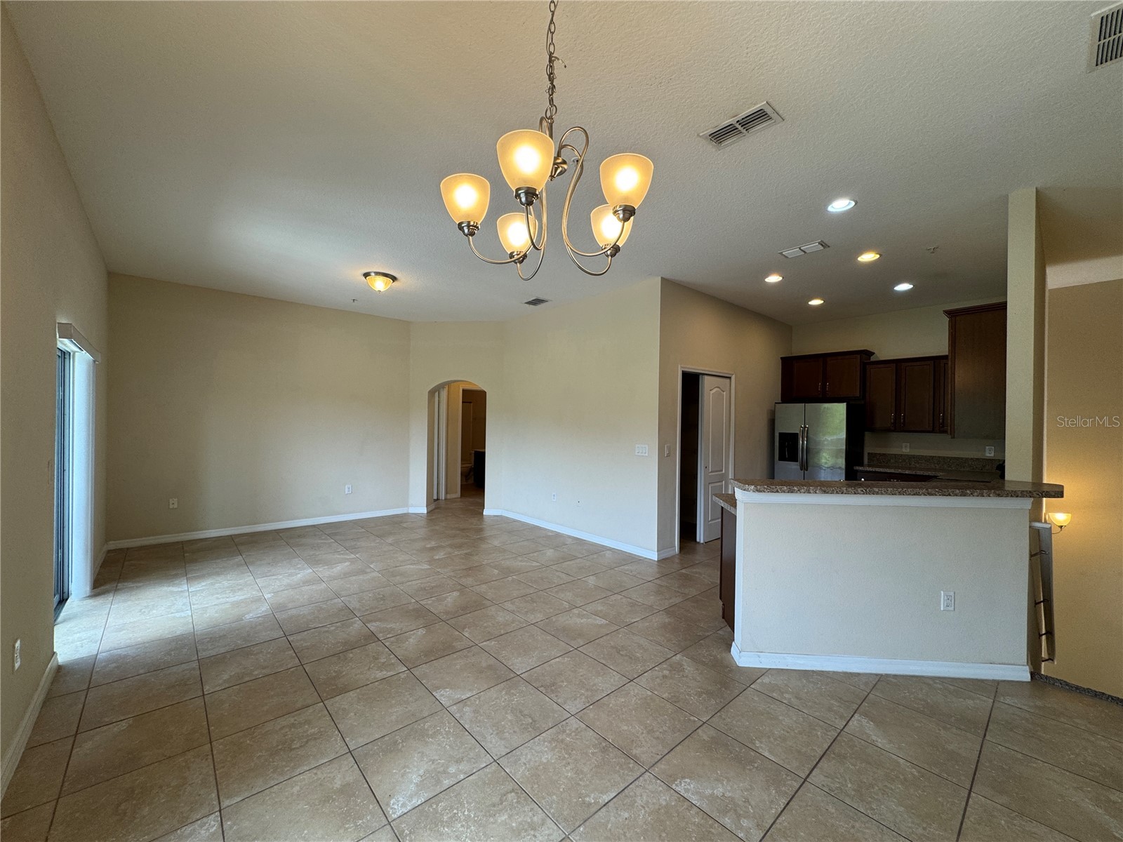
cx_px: 562
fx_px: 454
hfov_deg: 102.1
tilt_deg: +0.4
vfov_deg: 85.7
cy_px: 421
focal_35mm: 14
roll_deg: -0.4
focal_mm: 2.22
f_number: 2.2
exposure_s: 1/120
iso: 100
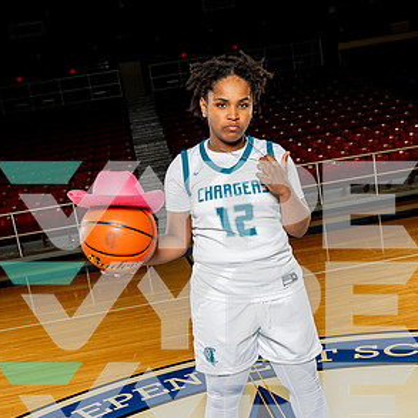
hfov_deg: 39.2
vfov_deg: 38.3
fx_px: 587
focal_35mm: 43
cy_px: 307
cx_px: 210
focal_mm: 33
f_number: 5.6
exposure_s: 1/250
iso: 640
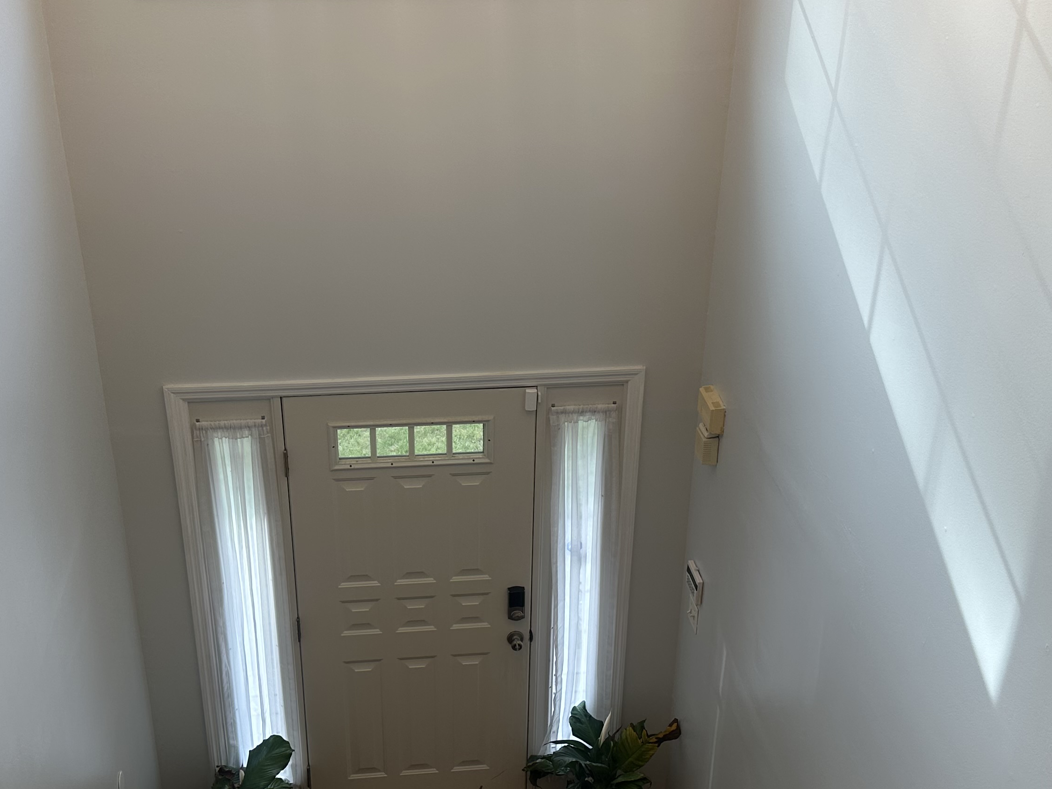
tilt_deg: -28.8
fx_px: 1307
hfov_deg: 43.8
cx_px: 499
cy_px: 450
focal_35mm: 43
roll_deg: -0.5
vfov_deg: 33.6
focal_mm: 6.86
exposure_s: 1/309
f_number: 1.78
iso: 80
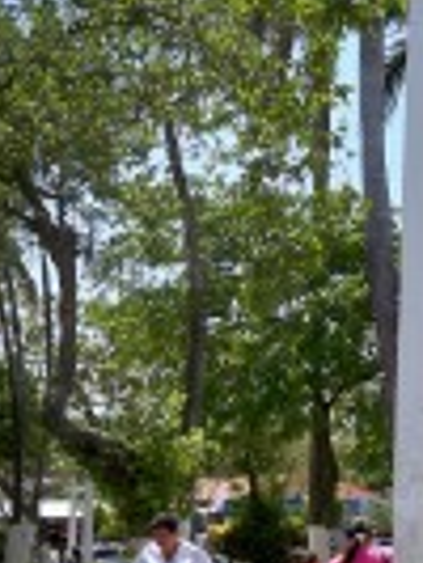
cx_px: 677
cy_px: 428
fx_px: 1708
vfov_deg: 18.6
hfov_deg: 13.2
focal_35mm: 105
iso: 64
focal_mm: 6.3
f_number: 4.7
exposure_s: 1/400
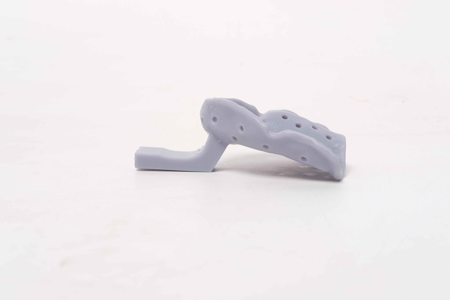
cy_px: 150
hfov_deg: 37.5
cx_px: 225
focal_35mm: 53
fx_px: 662
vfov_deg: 25.5
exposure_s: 1/50
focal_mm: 35
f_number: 13
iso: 200
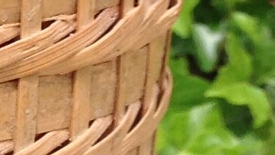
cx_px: -364
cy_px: 233
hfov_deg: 7.6
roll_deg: -2.7
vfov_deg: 4.5
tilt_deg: -19.8
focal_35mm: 268
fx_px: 1954
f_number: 2.4
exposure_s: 1/775
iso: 50
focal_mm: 4.28
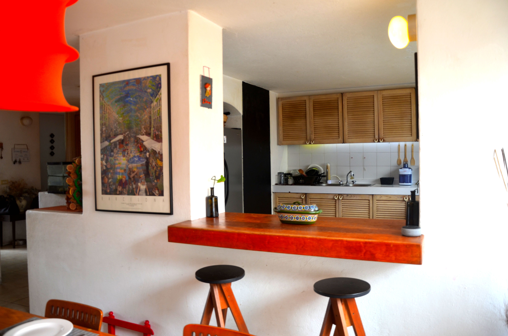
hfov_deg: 67.5
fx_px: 380
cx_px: 254
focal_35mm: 27
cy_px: 168
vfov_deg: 47.7
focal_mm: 18
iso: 200
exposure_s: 1/30
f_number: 3.5
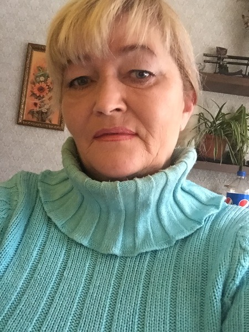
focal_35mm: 31
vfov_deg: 58.4
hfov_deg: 45.4
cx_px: 124
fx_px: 297
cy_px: 166
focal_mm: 2.65
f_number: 2.2
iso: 320
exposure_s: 1/25
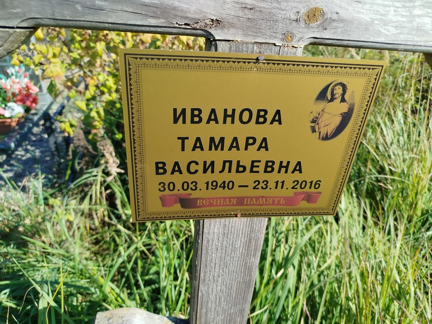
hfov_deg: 71.6
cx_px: 216
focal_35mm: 24
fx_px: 300
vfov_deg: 56.8
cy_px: 162
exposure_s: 1/625
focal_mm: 5.31
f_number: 1.7
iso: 50
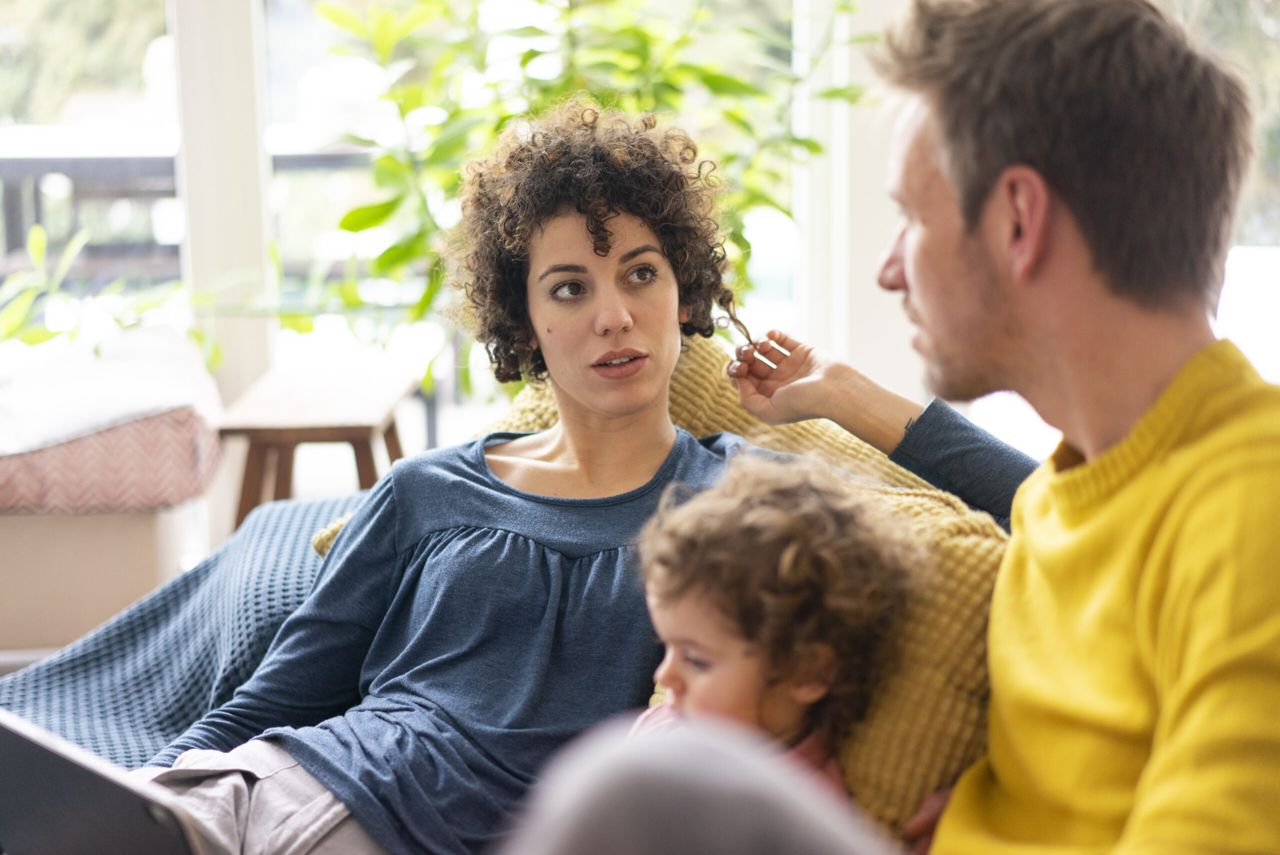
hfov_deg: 36.2
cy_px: 428
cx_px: 640
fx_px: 1956
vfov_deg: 24.6
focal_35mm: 55
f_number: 1.8
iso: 320
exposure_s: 1/125
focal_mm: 55
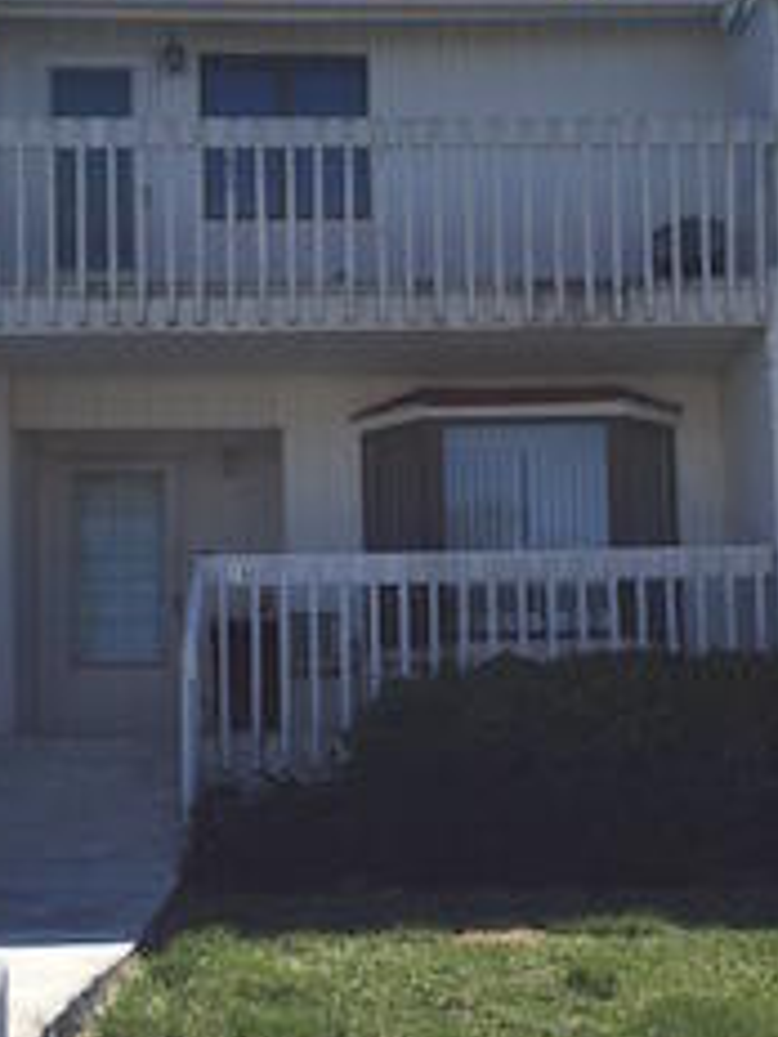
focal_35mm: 60
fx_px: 1798
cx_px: 385
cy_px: 608
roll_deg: +0.0
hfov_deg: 24.4
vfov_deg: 32.1
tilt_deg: +8.3
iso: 32
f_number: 2.2
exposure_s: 1/2475
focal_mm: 4.15
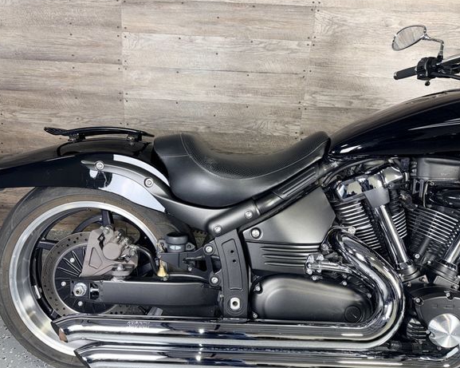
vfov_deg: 54.9
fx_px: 354
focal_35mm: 26
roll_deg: -1.9
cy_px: 180
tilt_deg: -16.9
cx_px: 207
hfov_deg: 65.9
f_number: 1.78
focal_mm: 6.76
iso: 64
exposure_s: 1/30
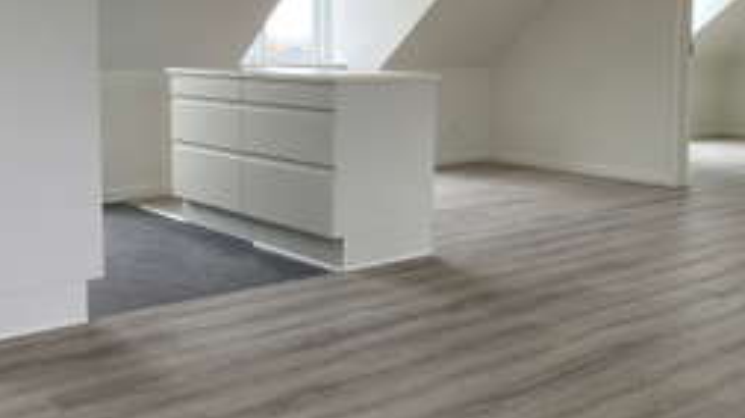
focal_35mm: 45
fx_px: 888
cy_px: 127
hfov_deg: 45.1
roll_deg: -1.0
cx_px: 473
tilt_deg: -3.7
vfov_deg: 26.3
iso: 80
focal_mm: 3.99
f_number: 1.8
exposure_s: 1/102
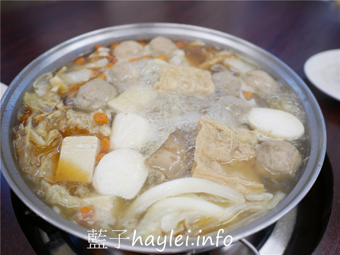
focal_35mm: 30
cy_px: 128
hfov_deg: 60.0
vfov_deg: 46.8
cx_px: 170
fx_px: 295
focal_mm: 15
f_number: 1.7
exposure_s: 1/60
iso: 200
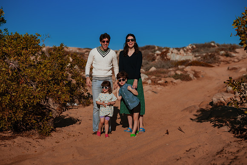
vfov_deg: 23.4
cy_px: 82
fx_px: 398
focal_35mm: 58
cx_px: 124
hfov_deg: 34.5
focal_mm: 58
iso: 50
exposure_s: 1/8000
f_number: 2.5
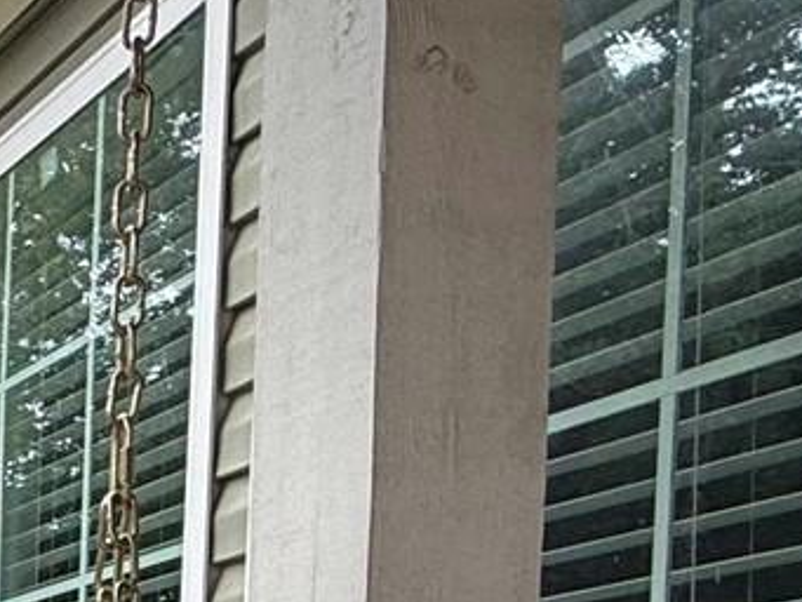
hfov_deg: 16.7
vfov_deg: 15.8
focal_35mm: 84
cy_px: 962
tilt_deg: -2.2
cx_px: -856
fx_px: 1947
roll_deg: -1.6
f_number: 2.2
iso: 50
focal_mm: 2.22
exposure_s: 1/186
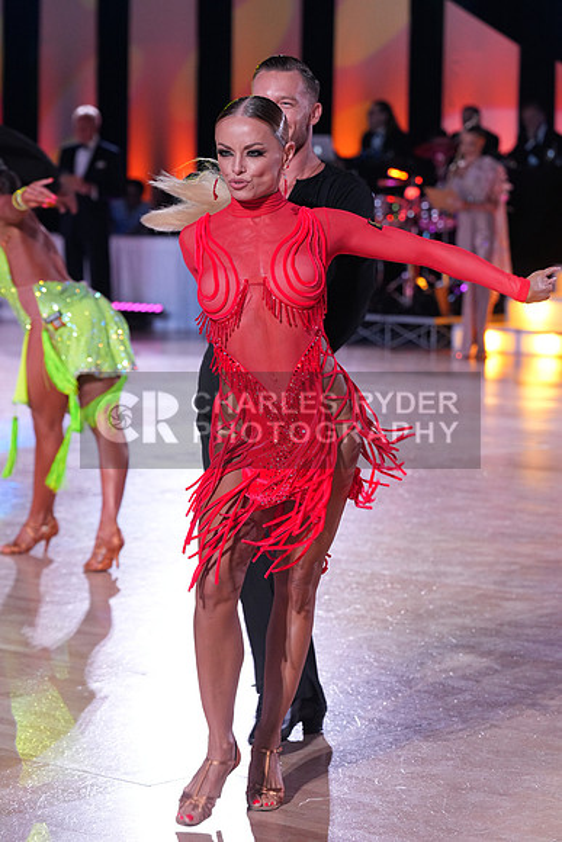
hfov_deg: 11.6
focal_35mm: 118
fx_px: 2761
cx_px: 281
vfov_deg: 17.3
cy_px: 421
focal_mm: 118
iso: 2500
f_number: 5
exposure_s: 1/250
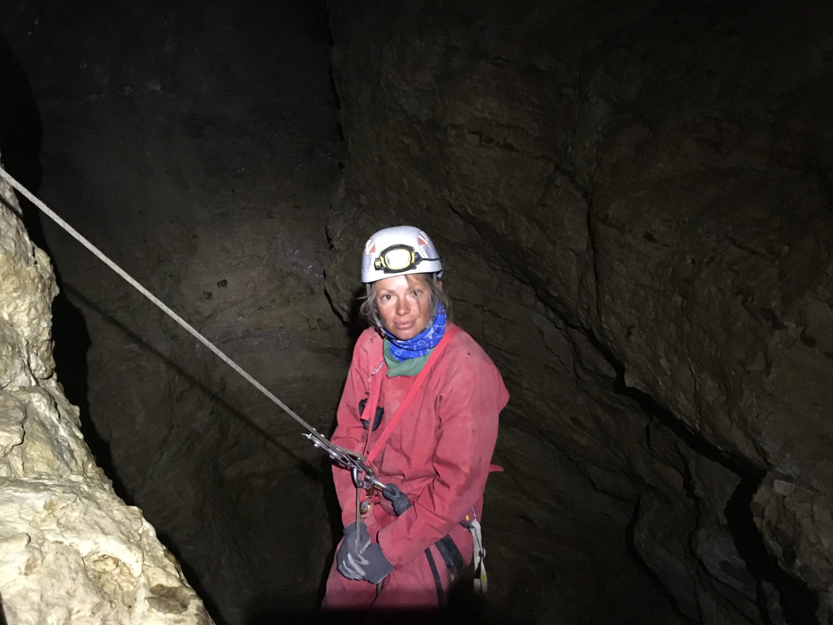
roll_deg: +0.2
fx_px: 698
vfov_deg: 48.2
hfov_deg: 61.7
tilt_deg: -22.5
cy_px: 312
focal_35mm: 29
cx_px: 416
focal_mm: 4.15
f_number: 2.2
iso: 320
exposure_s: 1/17
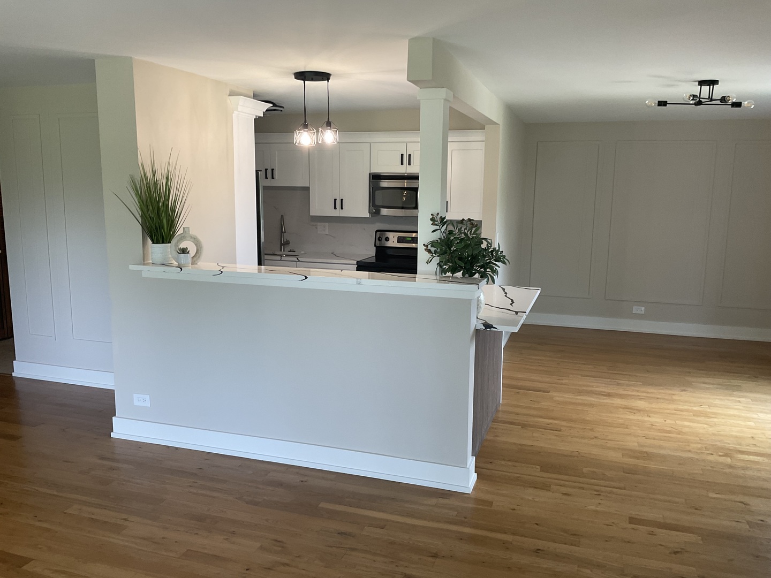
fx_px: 646
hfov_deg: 61.7
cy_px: 289
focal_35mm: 29
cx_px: 386
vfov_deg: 48.2
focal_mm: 3
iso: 50
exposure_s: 1/60
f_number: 1.8
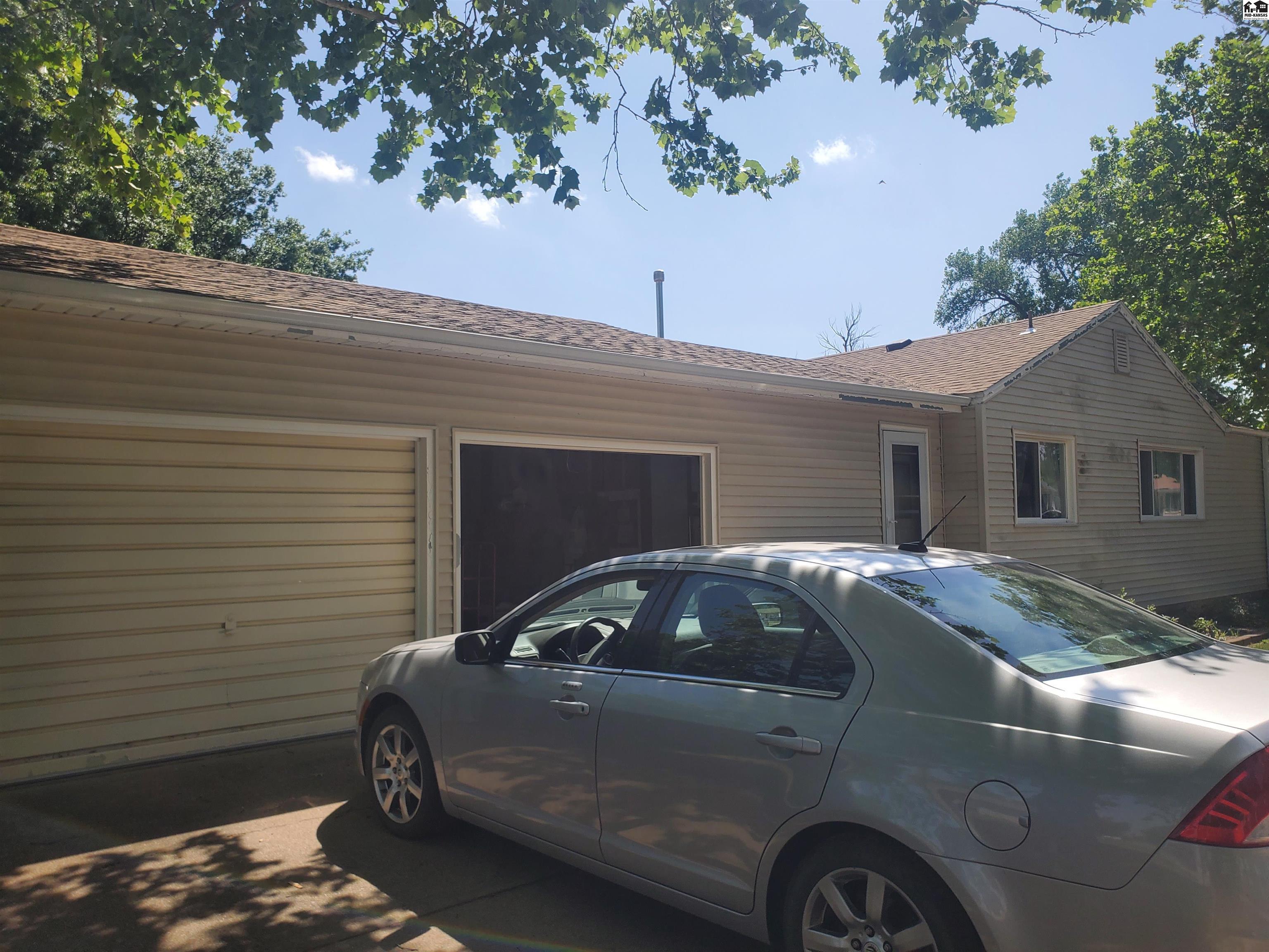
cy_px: 476
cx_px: 634
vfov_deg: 53.1
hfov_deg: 67.3
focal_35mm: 26
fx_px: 953
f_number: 2.4
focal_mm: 4.3
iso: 50
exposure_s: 1/1490
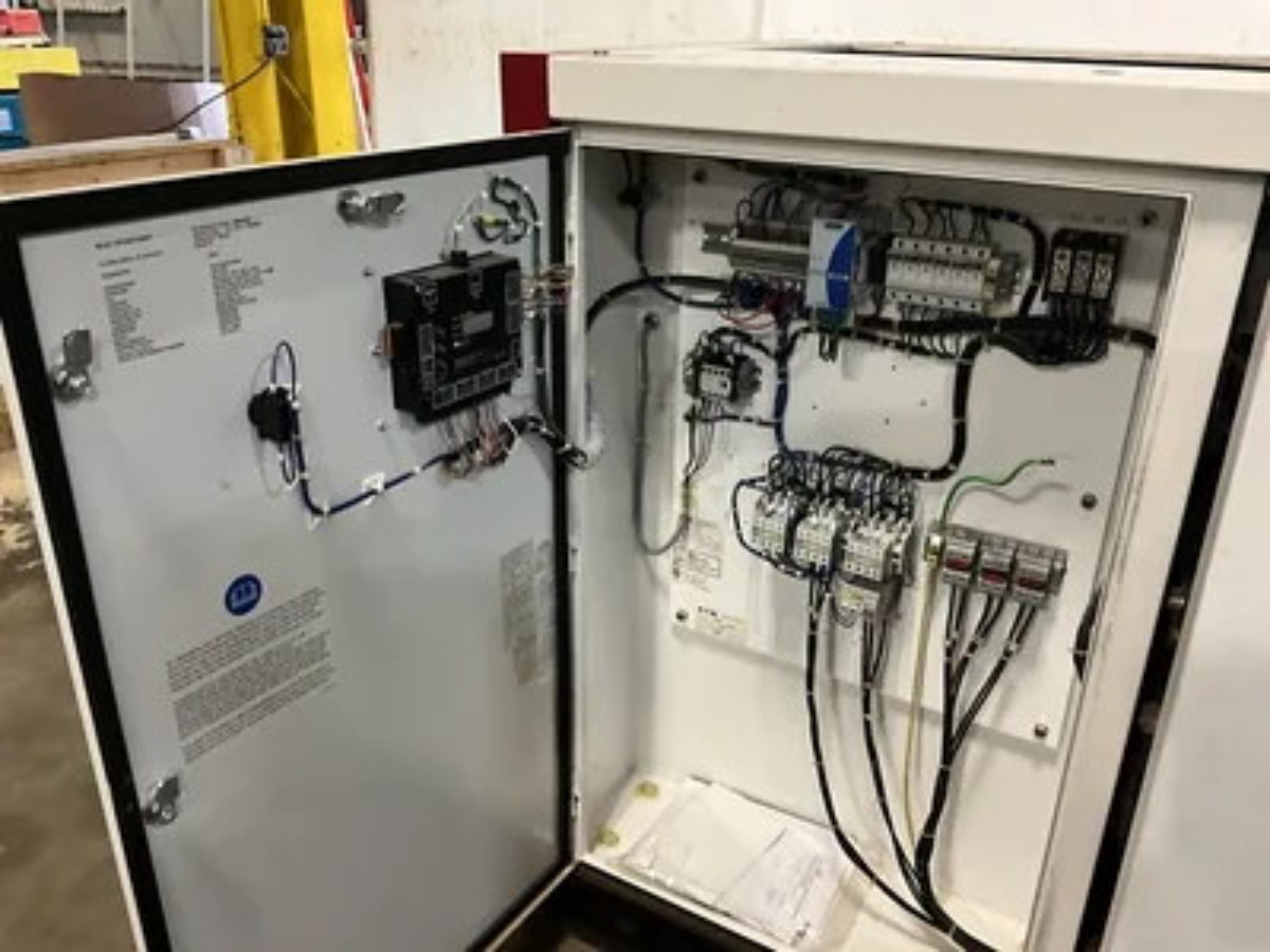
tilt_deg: -22.7
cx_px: 635
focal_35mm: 29
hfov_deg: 61.7
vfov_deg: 48.2
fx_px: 1064
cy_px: 476
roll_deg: -0.6
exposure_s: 1/59
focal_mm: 3
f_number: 1.8
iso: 320
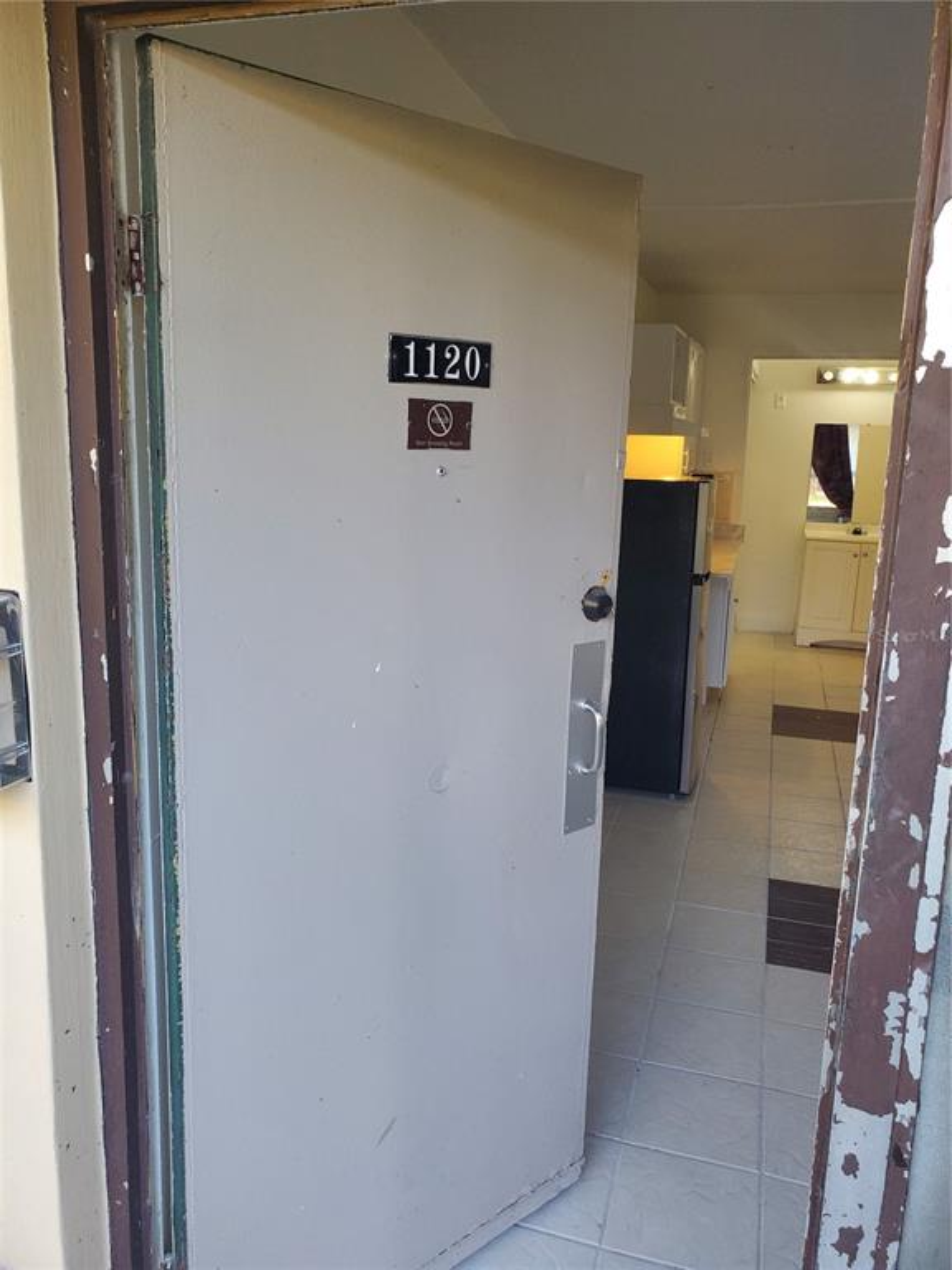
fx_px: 953
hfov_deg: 53.1
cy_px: 635
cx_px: 476
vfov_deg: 67.3
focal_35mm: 26
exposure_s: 1/120
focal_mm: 4.3
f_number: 2.4
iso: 160
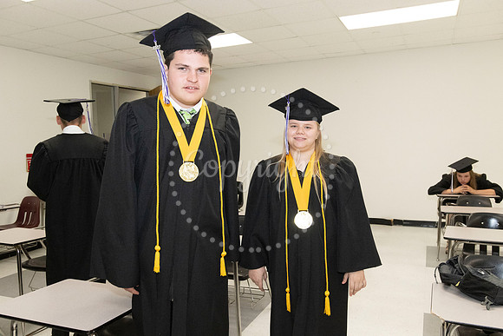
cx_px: 252
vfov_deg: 46.4
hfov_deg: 65.5
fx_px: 391
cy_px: 168
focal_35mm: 28
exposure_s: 1/200
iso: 6400
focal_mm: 28
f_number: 8
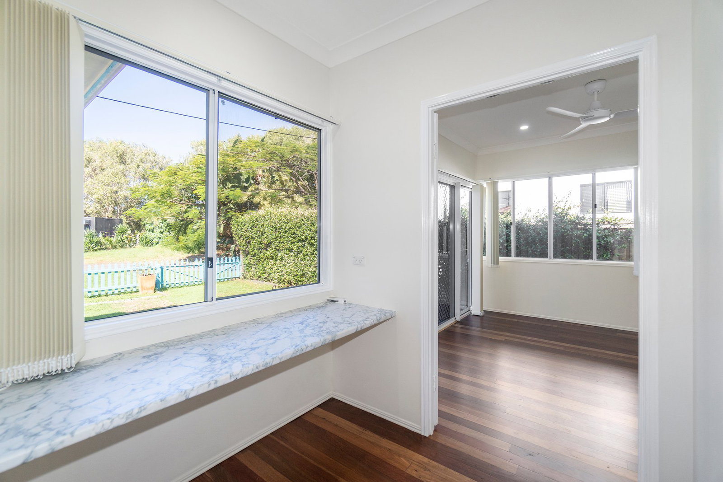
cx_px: 362
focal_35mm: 15
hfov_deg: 100.4
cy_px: 241
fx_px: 301
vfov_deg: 77.3
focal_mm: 10
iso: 125
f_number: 4
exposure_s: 1/160
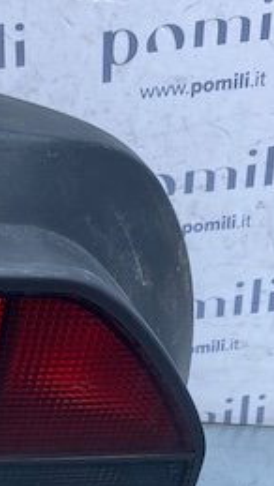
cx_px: -126
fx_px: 903
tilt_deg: -31.4
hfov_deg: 16.0
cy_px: 465
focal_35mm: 70
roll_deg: -5.3
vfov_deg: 28.6
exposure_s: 1/531
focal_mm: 4.25
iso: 32
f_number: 1.8
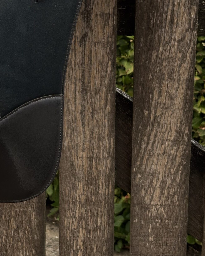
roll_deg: -0.2
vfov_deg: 17.7
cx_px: 32
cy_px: 0
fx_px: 804
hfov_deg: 14.4
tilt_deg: -14.2
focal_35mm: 106
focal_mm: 5.96
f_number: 1.6
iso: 50
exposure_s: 1/172
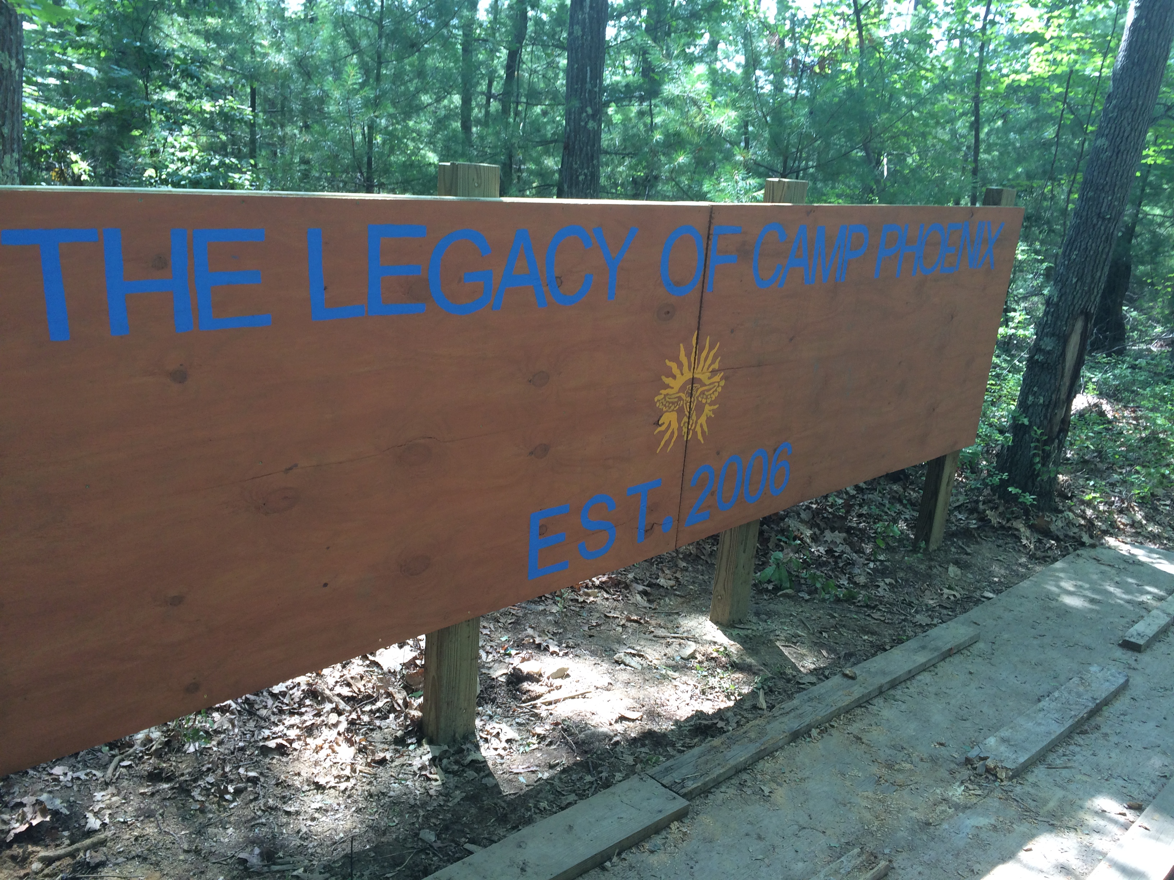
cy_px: 440
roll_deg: -3.2
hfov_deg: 61.7
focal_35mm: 29
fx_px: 984
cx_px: 587
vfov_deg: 48.2
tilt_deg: -18.7
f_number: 2.2
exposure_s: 1/120
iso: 50
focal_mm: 4.15
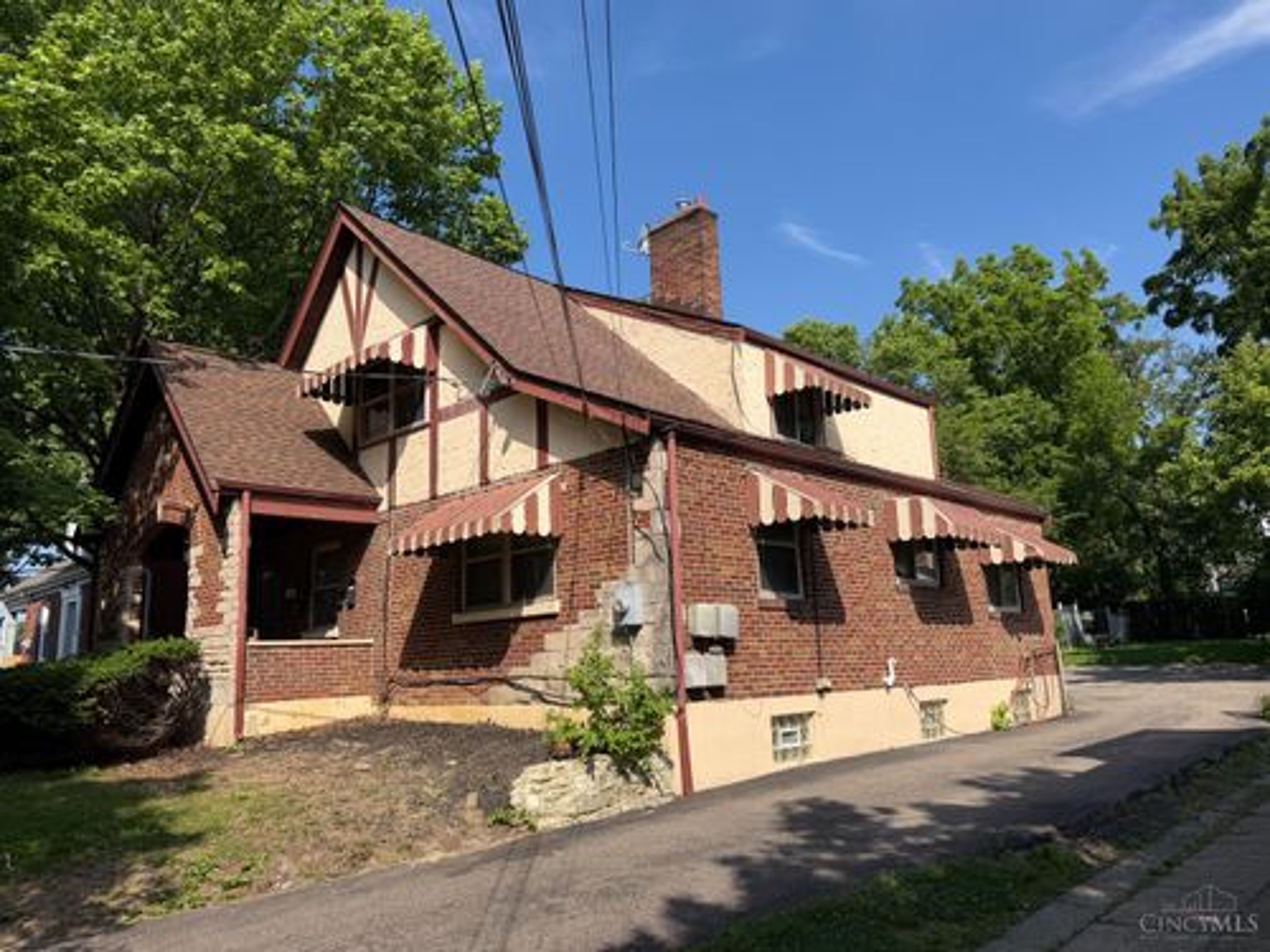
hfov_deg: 71.6
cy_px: 476
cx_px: 635
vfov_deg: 56.8
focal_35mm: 24
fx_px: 881
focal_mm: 6.76
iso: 80
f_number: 1.78
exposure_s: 1/3953
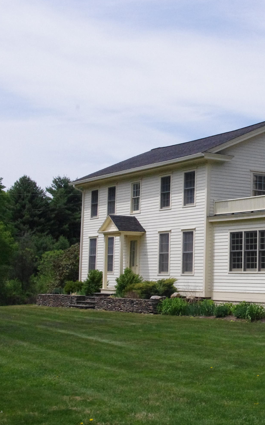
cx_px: 307
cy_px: 211
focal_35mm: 65
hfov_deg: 19.0
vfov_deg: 31.5
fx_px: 751
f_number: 13
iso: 3200
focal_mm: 28.13
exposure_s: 1/3200
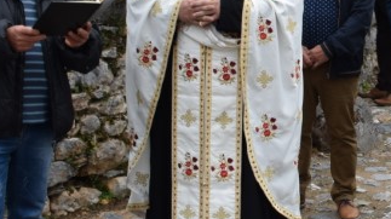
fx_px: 1046
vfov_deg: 11.9
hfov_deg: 19.9
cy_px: 60
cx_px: 467
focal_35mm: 101
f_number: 8
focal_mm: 18
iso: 320
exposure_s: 1/250
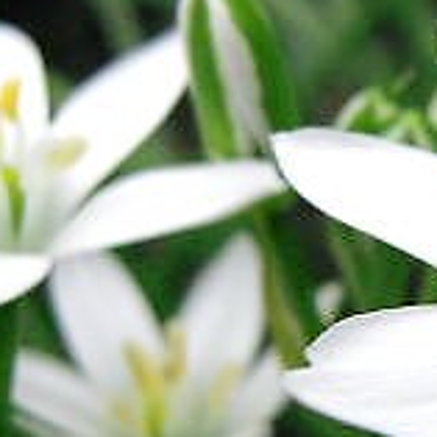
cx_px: 476
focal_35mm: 101
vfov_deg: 17.2
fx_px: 1443
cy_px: 242
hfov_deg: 16.7
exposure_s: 1/400
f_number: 5.4
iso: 100
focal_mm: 5
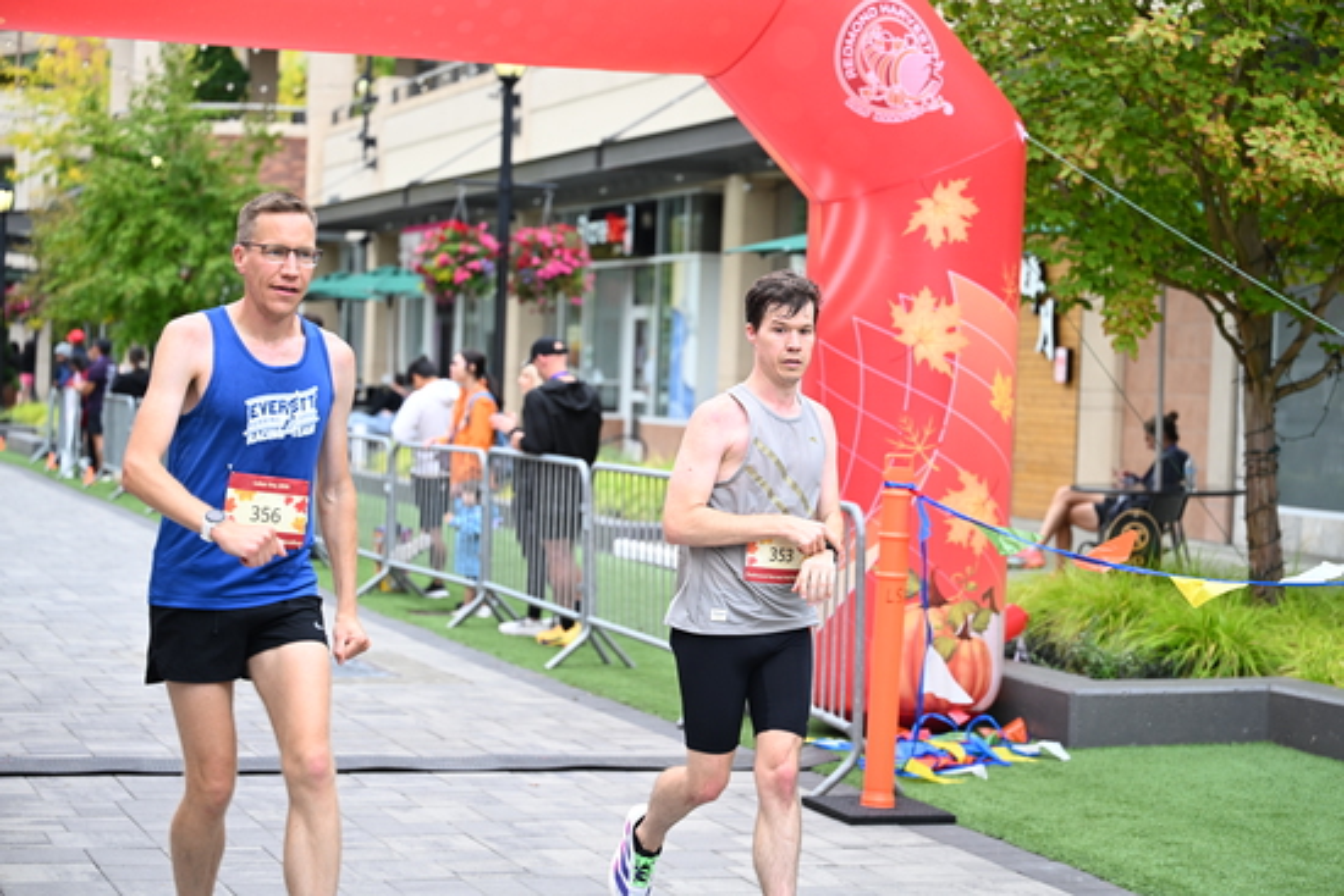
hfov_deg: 28.8
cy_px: 448
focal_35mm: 70
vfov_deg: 19.5
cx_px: 672
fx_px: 2614
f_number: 2.8
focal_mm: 70
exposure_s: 1/1600
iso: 800
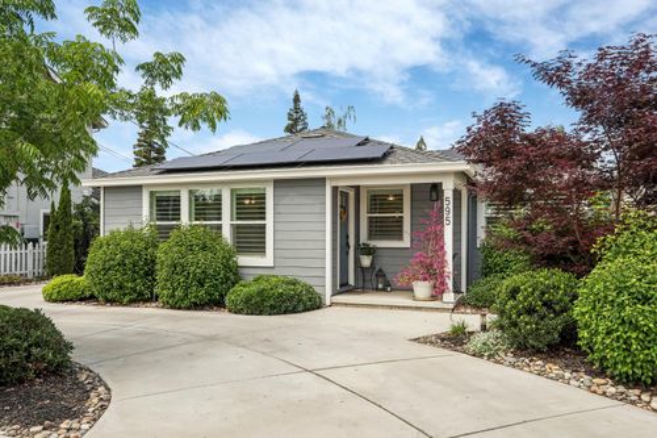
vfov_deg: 45.6
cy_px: 219
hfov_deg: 64.6
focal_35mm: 28
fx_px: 520
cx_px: 328
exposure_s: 1/400
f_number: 11
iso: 640
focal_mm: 28.5
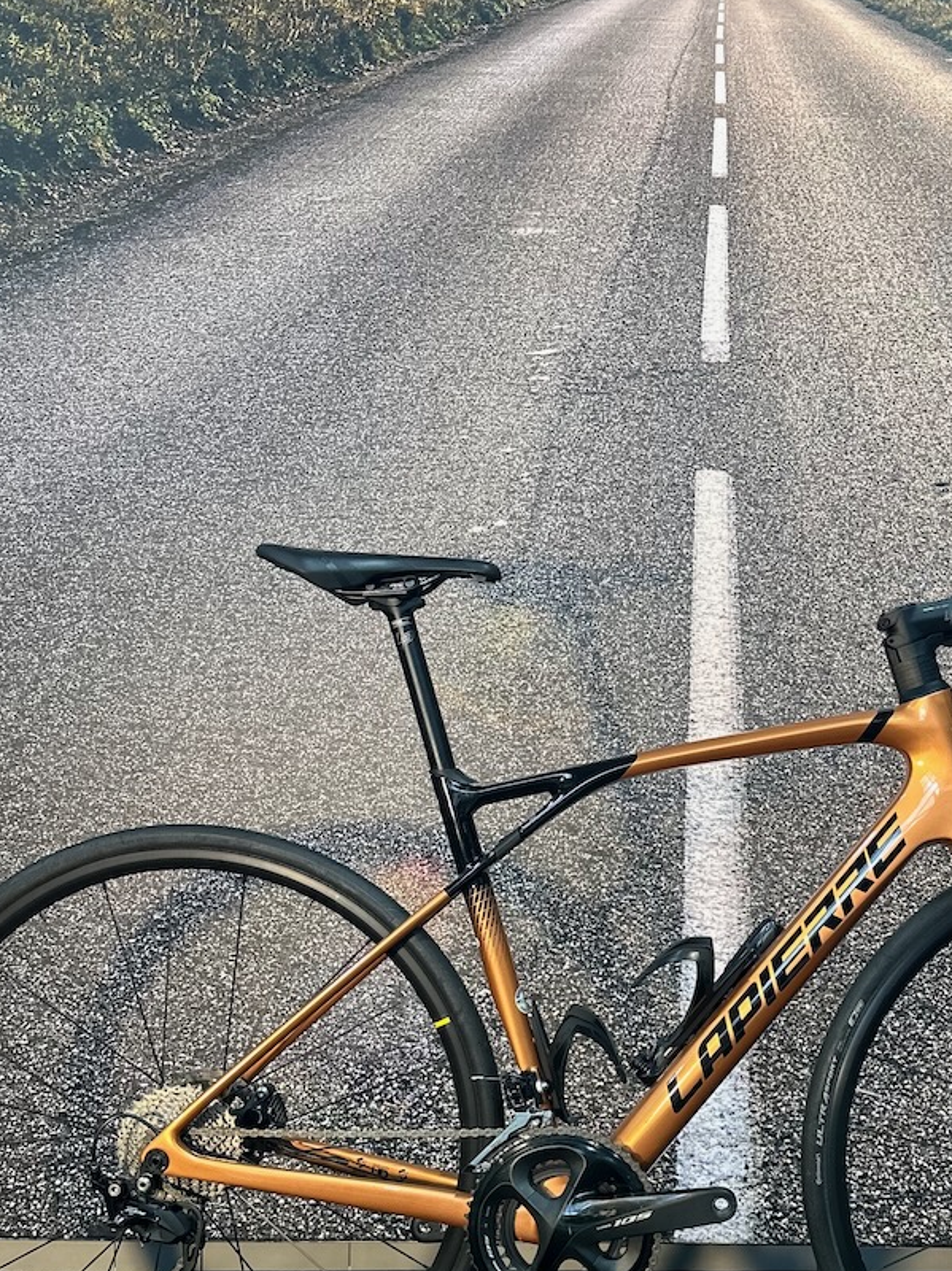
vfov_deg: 45.2
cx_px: 668
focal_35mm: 41
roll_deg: +0.0
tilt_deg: -1.8
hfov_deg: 34.6
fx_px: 1505
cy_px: 826
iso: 50
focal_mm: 6.86
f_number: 1.78
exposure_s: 1/101
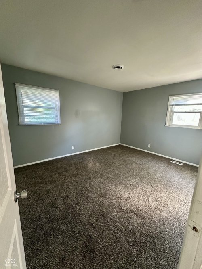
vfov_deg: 102.1
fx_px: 109
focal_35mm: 14
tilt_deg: -10.1
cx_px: 101
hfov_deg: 85.7
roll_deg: -2.7
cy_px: 134
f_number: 2.2
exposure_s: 1/60
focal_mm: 2.22
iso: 640
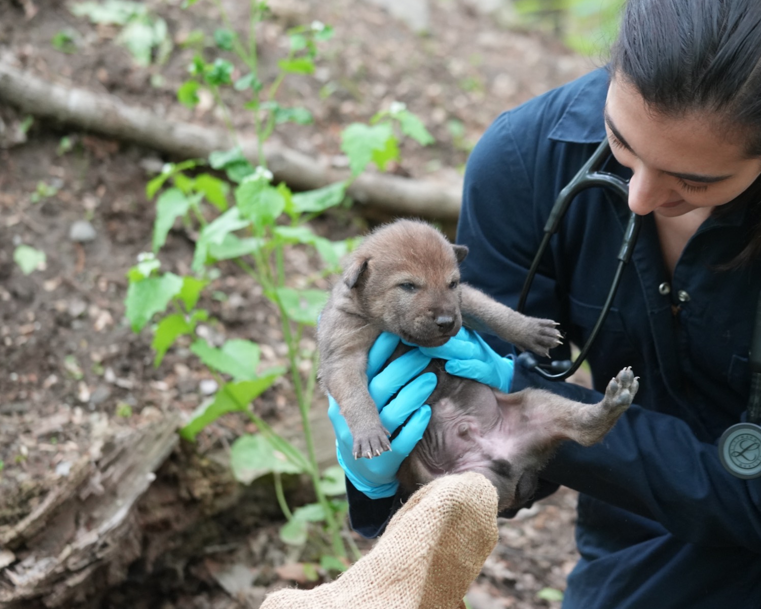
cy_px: 293
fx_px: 2365
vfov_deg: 14.7
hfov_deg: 18.3
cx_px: 390
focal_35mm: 105
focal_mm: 84
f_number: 5
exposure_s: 1/160
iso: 2500
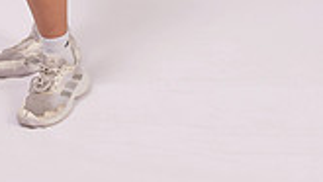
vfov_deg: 11.0
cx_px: 33
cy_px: -250
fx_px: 805
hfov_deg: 22.1
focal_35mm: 94
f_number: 5.6
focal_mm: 33
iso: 160
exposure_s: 1/125
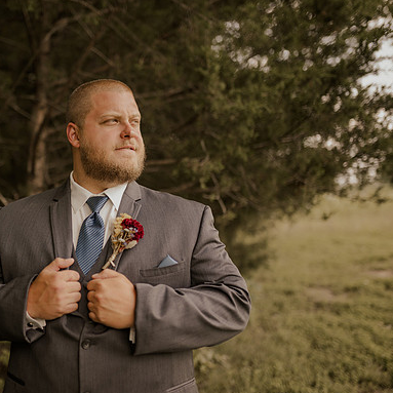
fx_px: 578
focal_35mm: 45
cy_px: 196
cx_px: 114
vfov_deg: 37.6
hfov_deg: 36.9
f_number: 1.6
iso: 64
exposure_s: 1/400
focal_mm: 35
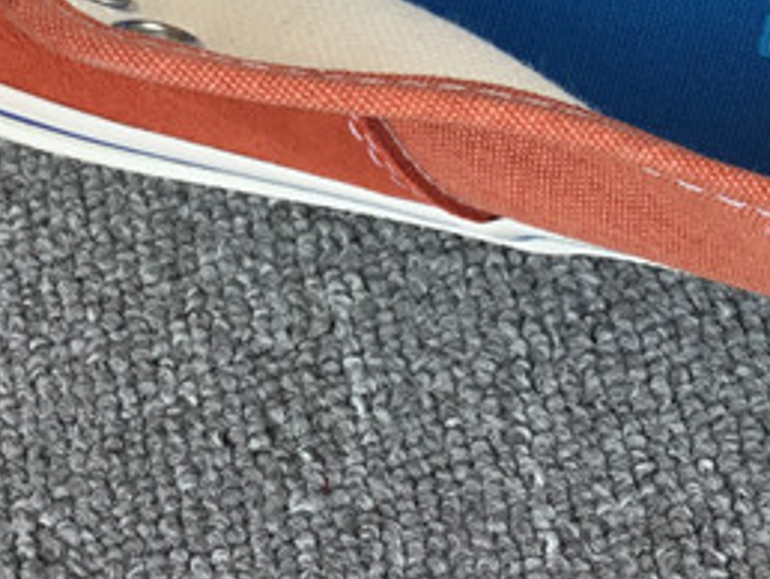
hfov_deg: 18.1
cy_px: -166
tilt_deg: -60.7
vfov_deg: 13.3
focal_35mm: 108
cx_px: 564
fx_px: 2405
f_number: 2.4
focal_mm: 3.3
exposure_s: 1/119
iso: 25
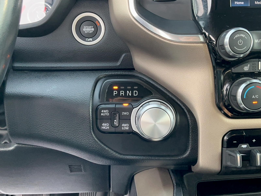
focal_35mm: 30
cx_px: 130
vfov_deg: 46.8
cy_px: 98
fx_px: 226
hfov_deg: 60.0
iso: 80
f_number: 1.8
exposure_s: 1/60
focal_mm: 3
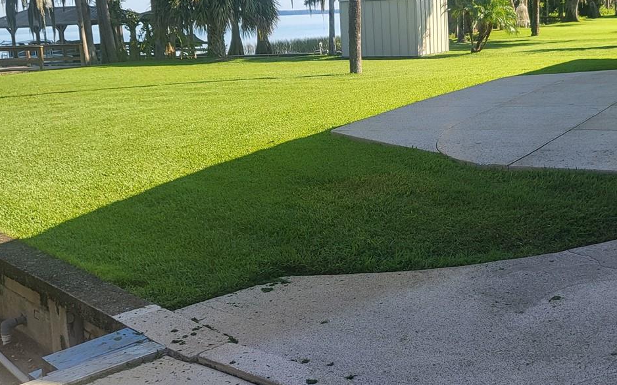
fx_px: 790
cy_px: 118
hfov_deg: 41.9
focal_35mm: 47
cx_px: 428
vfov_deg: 27.2
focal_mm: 4.25
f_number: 1.8
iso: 50
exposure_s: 1/861
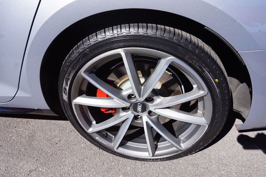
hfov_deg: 73.8
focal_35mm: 24
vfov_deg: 53.1
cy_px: 88
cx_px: 133
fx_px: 177
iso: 100
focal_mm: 16
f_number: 11
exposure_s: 1/80
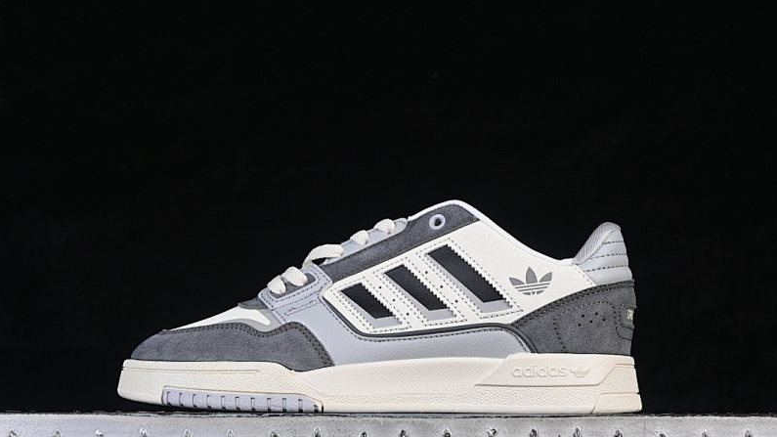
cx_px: 389
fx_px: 1627
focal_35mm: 79
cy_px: 252
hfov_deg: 26.9
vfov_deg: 15.3
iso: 160
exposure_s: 1/80
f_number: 8
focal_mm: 50
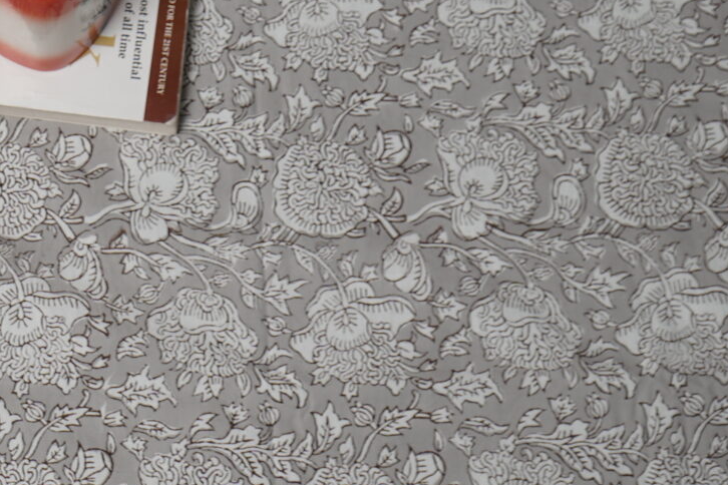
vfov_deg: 9.1
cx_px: -113
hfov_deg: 13.5
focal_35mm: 148
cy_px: -144
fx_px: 2993
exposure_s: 1/100
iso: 200
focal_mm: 42
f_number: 5.6
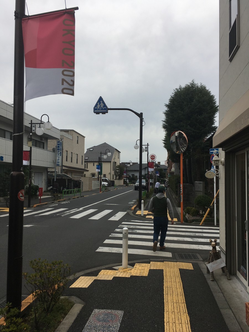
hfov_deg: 48.2
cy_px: 166
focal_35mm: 29
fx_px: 278
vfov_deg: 61.7
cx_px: 124
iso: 25
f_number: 2.2
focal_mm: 4.15
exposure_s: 1/2137
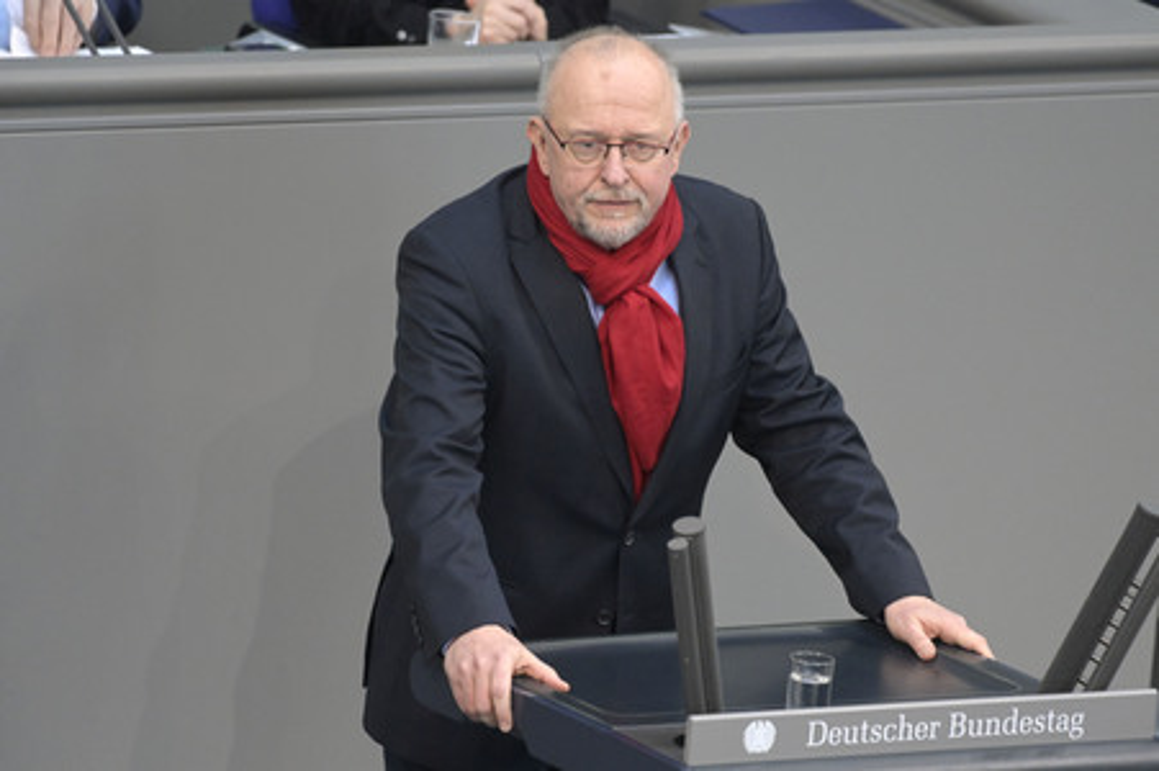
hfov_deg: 5.2
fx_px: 12868
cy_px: 386
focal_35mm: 400
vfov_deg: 3.4
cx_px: 580
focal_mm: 400
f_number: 5.6
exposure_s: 1/400
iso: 10000
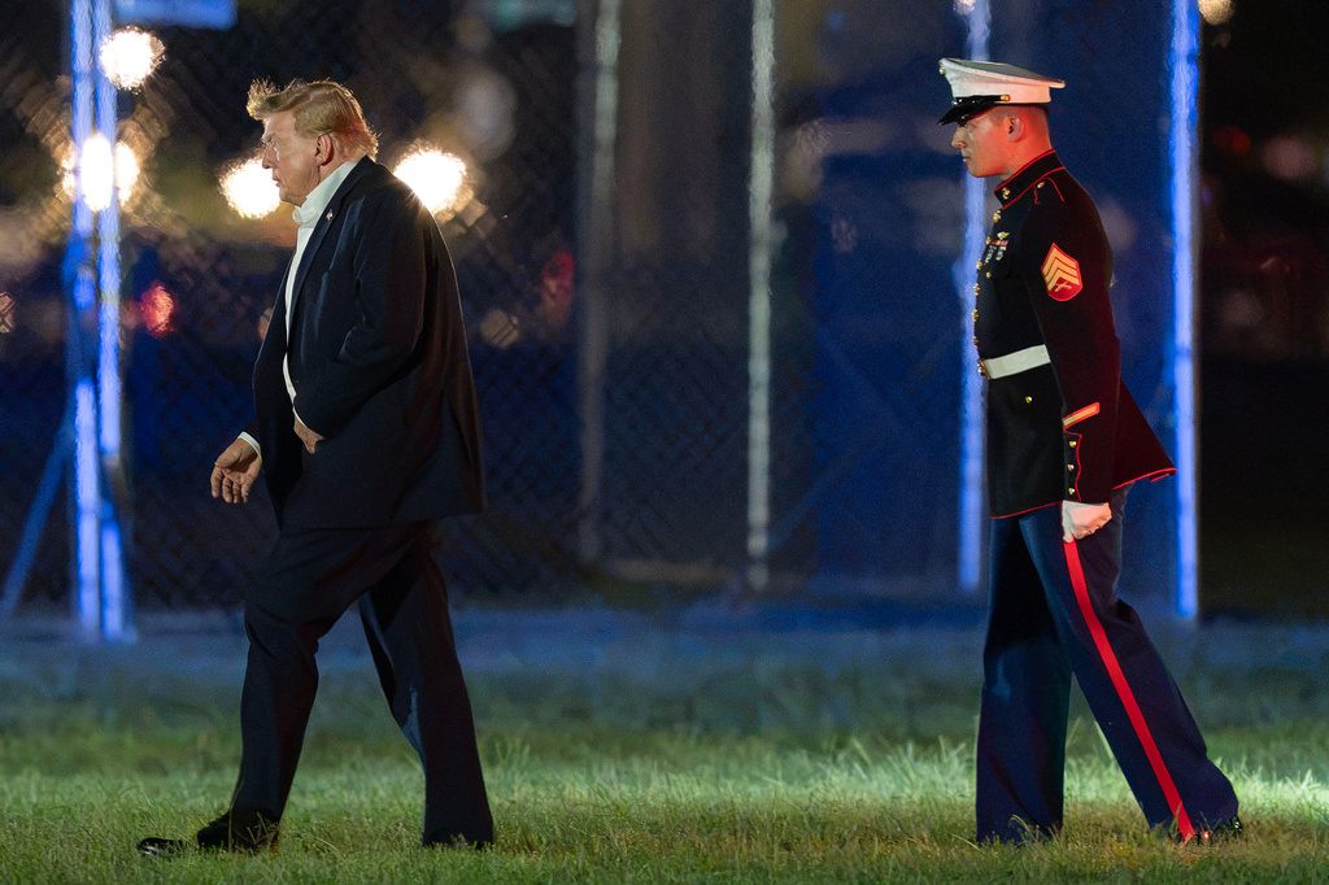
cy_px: 442
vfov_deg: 3.4
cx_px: 664
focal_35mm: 400
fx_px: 14761
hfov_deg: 5.2
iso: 12800
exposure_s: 1/200
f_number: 3.2
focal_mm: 400
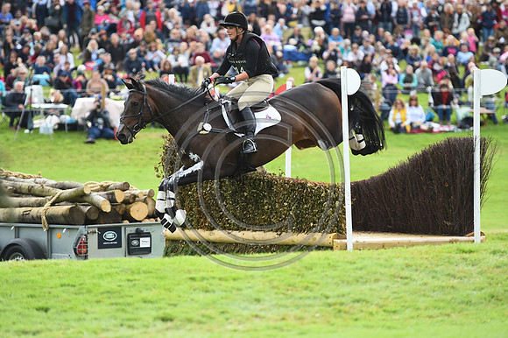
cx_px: 254
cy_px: 169
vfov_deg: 7.8
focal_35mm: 175
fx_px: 2468
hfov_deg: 11.8
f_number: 3.5
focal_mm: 175
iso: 560
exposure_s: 1/1250
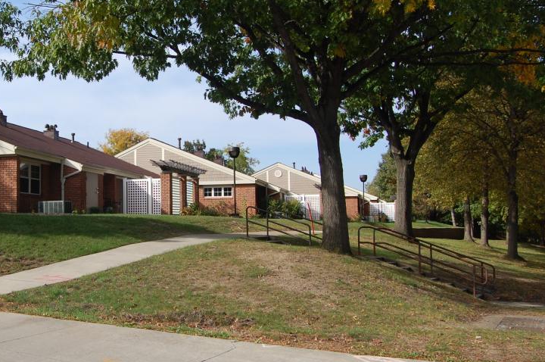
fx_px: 680
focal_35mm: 45
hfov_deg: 42.3
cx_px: 134
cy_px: 169
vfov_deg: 29.8
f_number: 9
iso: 200
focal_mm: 18
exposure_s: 1/320
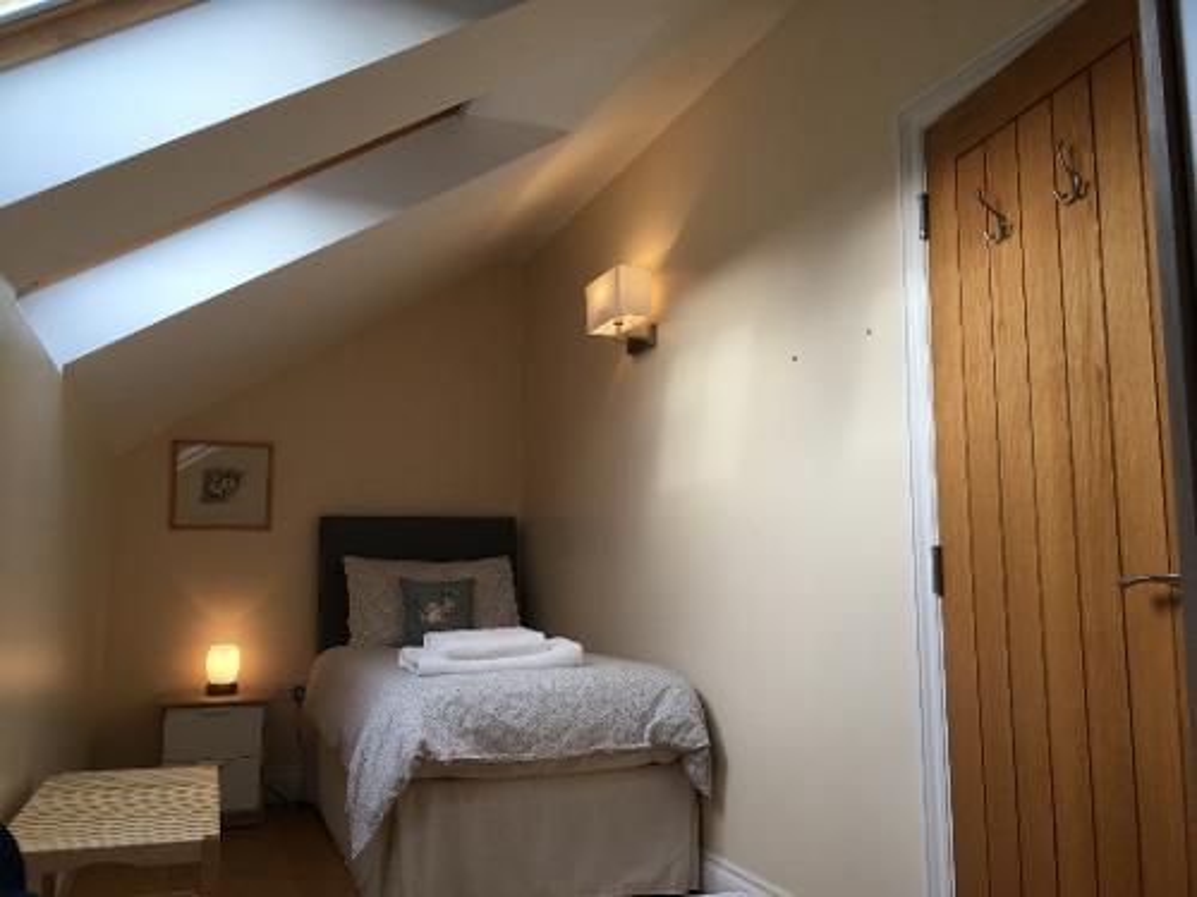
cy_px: 448
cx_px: 598
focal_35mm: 29
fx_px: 1003
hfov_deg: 61.7
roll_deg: -0.3
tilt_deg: +6.7
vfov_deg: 48.2
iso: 32
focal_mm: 4.15
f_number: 2.2
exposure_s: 1/100
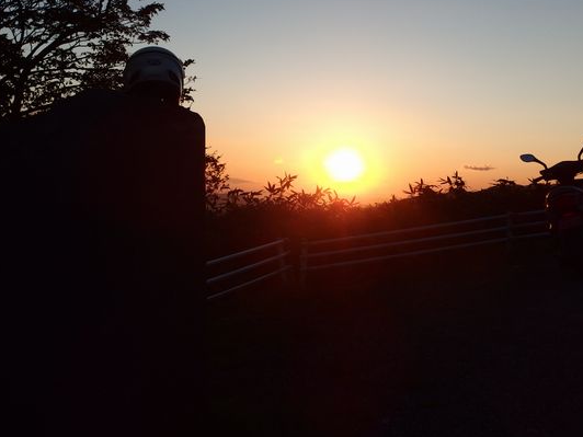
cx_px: 332
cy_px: 157
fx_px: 842
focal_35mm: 50
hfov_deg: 38.1
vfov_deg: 29.0
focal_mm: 6.8
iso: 100
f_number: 4
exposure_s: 1/1000
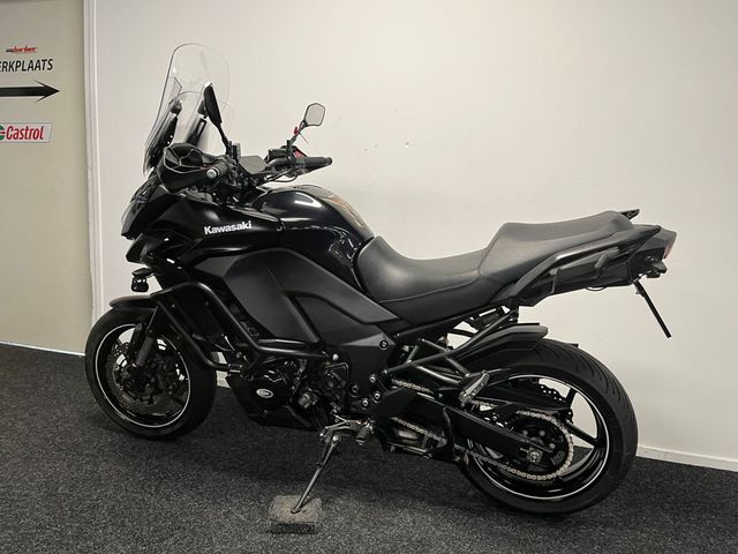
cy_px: 277
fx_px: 554
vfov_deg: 53.1
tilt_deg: -6.4
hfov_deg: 67.3
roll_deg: -2.0
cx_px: 369
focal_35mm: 26
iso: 100
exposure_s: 1/50
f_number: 1.6
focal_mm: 5.1
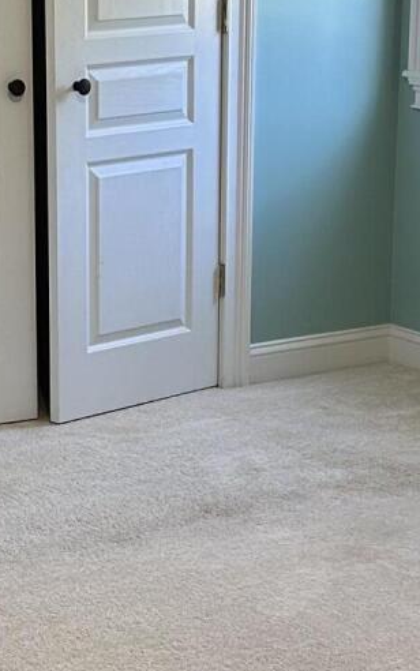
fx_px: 2049
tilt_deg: -14.1
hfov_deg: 11.7
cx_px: 134
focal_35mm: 112
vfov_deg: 18.6
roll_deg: -0.5
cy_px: 397
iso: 80
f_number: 1.5
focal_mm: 5.7
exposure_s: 1/60
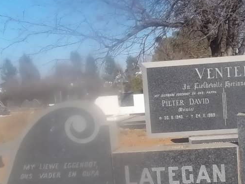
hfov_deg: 24.9
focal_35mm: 77
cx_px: 195
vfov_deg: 18.8
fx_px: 545
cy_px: 167
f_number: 5.5
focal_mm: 5.7
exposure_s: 1/400
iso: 80
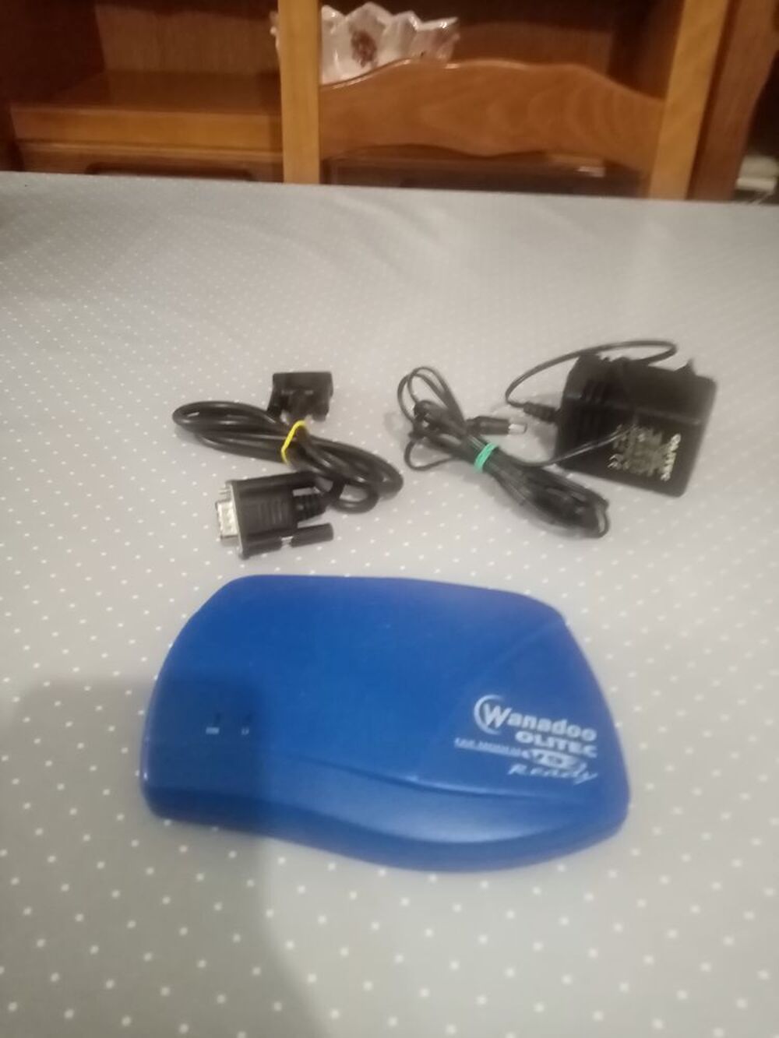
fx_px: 780
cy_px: 519
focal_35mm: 26
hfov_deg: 53.1
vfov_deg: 67.3
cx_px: 390
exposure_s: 1/16.7
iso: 1518
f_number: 1.8
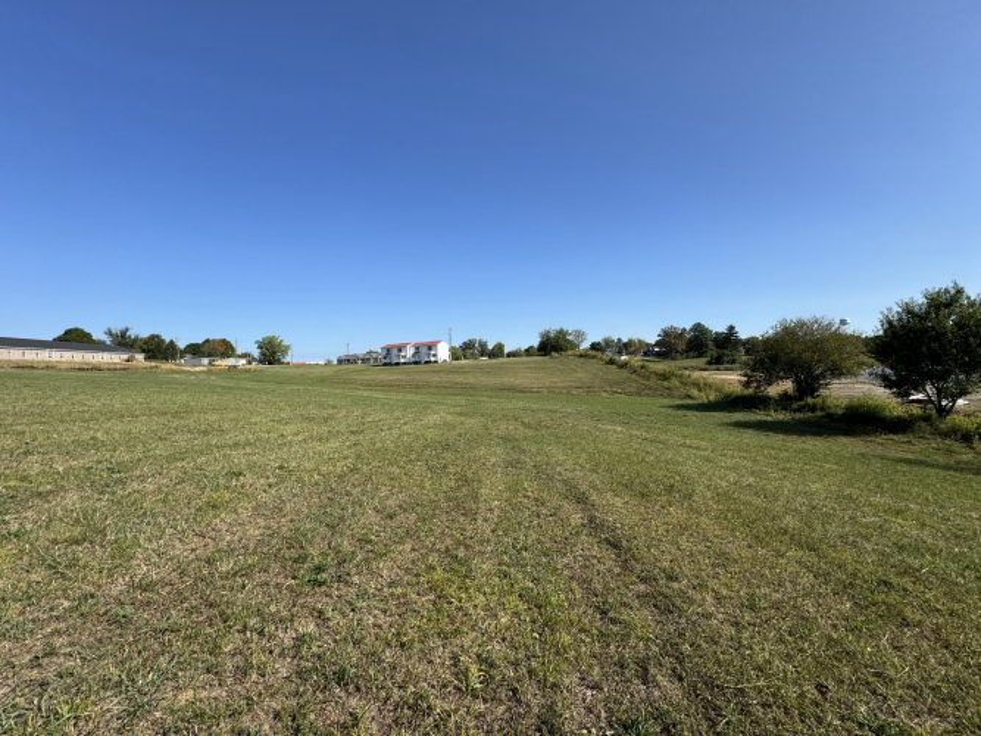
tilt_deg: -1.0
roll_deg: +1.7
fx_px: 397
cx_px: 490
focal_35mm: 14
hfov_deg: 102.1
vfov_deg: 85.7
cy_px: 368
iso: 50
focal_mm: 2.22
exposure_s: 1/2028
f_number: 2.2
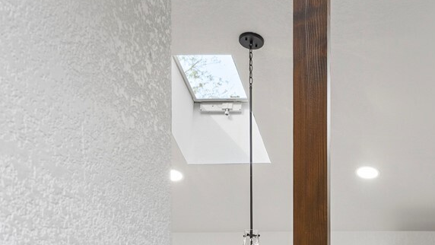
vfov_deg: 12.9
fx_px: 1004
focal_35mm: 87
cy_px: 408
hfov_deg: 23.3
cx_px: 445
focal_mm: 28
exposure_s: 1/10
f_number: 9
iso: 320
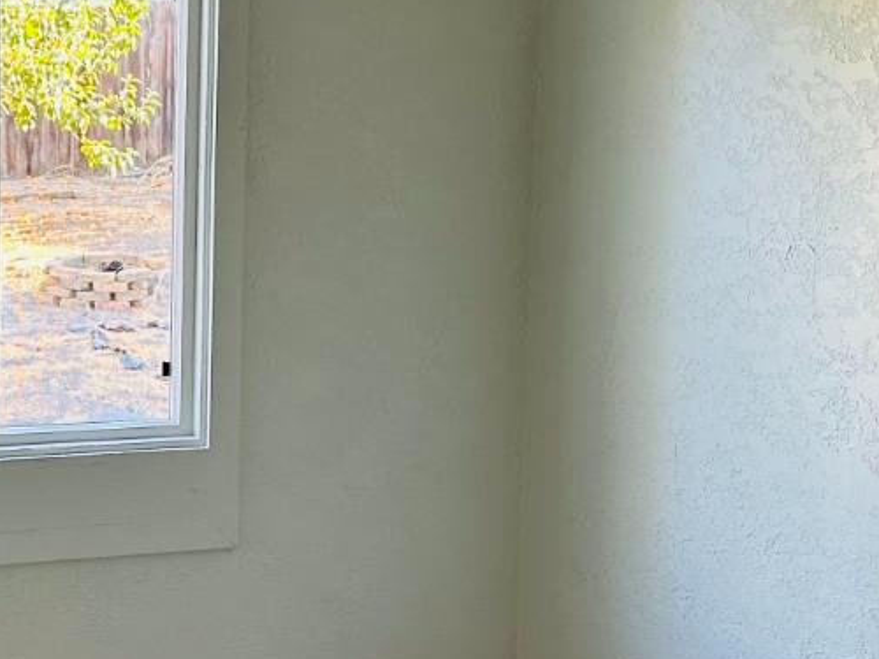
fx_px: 1828
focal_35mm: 72
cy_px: 293
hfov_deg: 26.5
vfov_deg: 20.4
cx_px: 176
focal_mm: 6.86
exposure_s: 1/121
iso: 160
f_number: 1.78
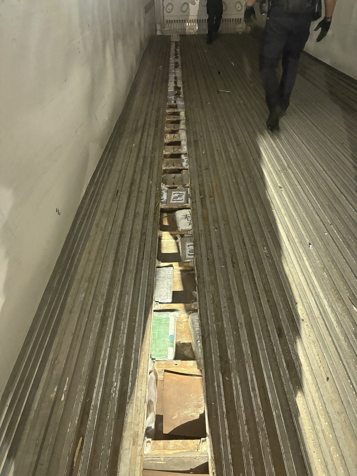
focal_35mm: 26
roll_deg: +1.7
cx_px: 178
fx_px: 358
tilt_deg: -34.9
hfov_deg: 53.1
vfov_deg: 67.3
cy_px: 238
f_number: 1.6
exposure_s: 1/40
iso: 640
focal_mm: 5.96
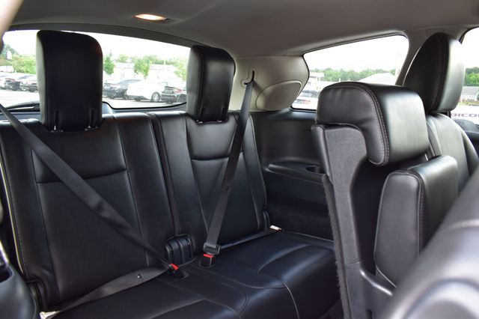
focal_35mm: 27
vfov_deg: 47.9
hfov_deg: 67.4
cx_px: 240
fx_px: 359
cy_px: 160
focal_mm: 18
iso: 560
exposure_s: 1/15
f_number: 6.3
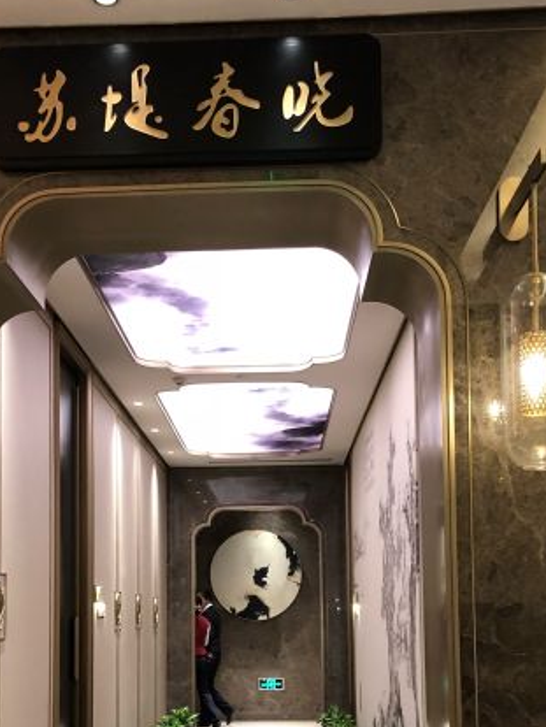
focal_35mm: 49
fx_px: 1029
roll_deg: +1.8
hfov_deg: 29.7
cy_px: 560
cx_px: 227
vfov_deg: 37.8
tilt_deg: +2.9
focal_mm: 3.99
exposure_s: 1/17
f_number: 1.8
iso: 64
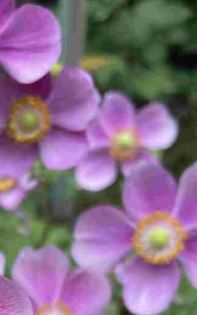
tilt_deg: -28.1
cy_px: 294
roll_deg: +1.8
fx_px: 558
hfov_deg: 18.9
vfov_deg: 29.9
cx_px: -41
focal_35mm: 65
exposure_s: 1/121
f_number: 1.6
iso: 32
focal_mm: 4.2
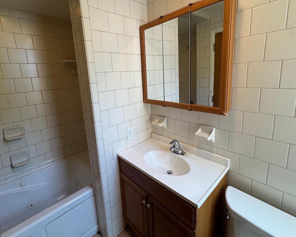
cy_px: 102
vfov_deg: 76.6
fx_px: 149
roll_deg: +2.9
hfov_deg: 89.6
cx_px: 140
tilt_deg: -10.6
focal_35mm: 17
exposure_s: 1/120
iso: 160
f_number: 2.2
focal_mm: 2.22
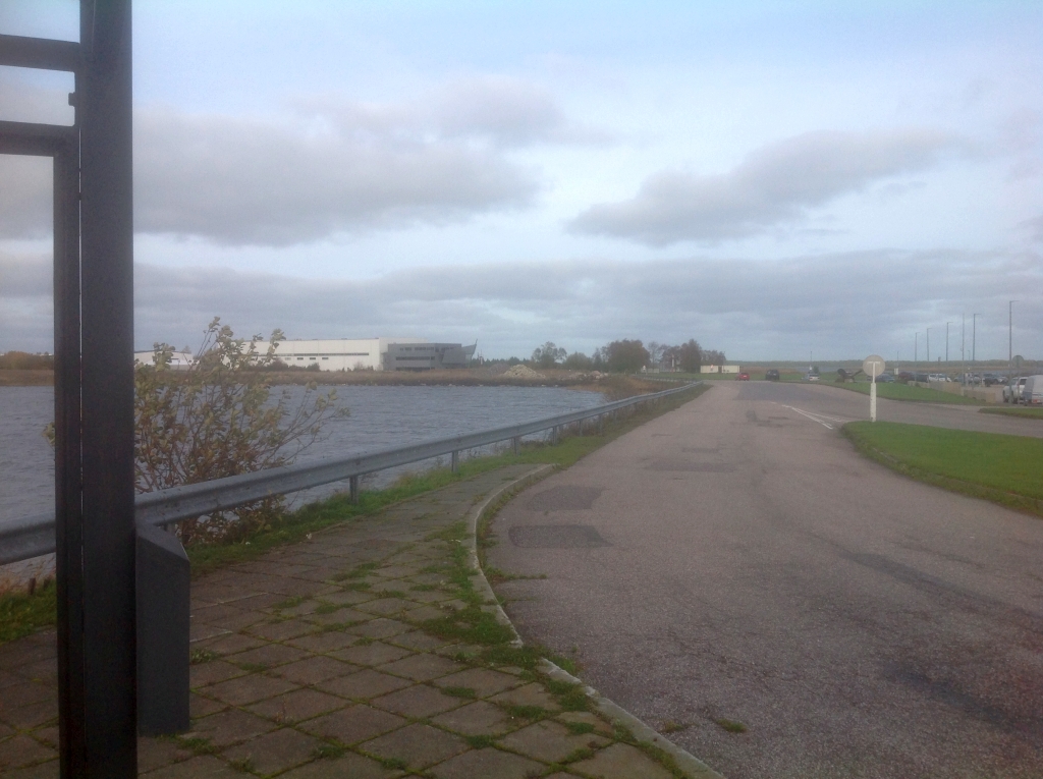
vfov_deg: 40.6
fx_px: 1053
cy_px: 390
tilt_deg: -0.8
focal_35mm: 35
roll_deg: +0.7
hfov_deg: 52.7
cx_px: 522
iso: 50
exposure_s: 1/840
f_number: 2.4
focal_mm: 4.28
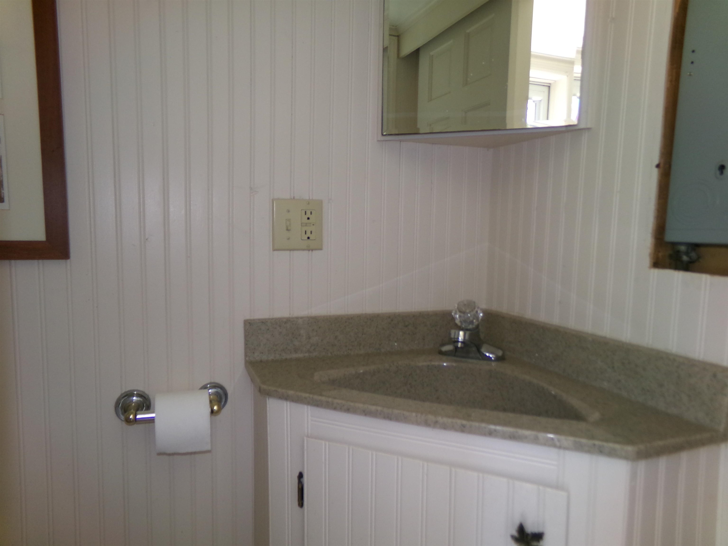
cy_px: 273
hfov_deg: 71.6
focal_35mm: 24
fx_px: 505
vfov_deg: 56.8
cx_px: 364
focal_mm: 4.3
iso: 200
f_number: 3.7
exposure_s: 1/34
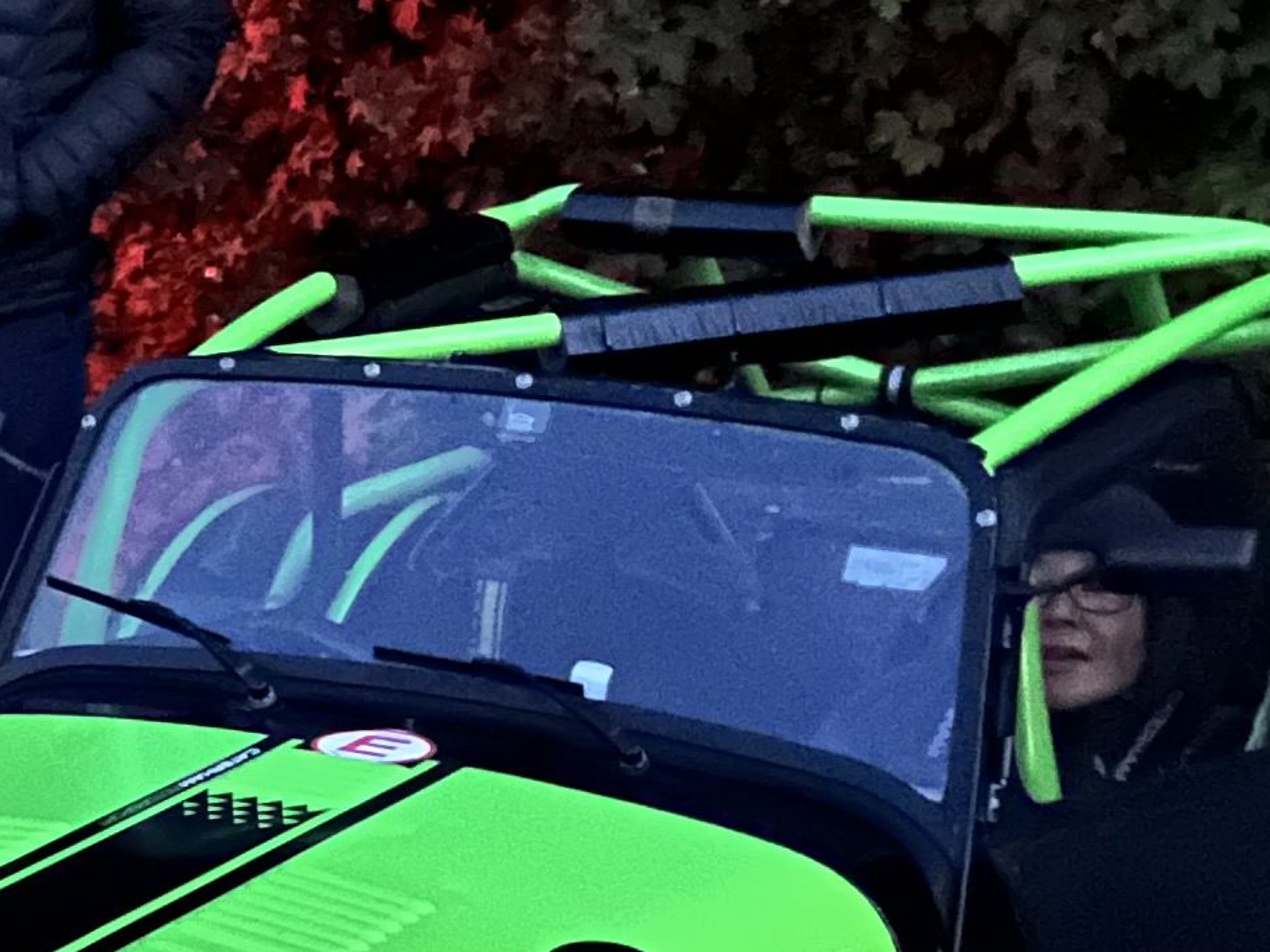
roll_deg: -0.4
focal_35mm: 111
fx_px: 4072
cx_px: -747
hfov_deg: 16.0
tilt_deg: -14.9
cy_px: 734
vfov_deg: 13.3
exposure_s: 1/5
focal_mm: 5.1
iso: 6400
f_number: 1.6
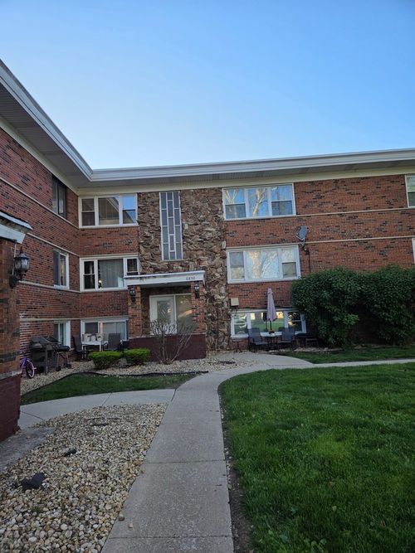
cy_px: 276
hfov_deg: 58.9
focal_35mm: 23
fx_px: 368
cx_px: 208
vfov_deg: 73.9
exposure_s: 1/1946
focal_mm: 5.4
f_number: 1.8
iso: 80
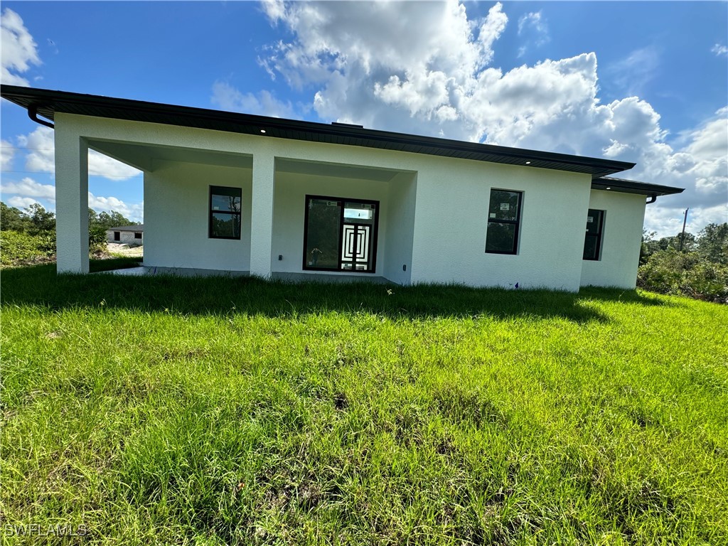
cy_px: 273
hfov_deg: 102.1
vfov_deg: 85.7
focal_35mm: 14
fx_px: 294
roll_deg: -4.6
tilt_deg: -4.0
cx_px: 364
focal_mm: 2.22
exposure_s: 1/944
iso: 50
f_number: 2.2
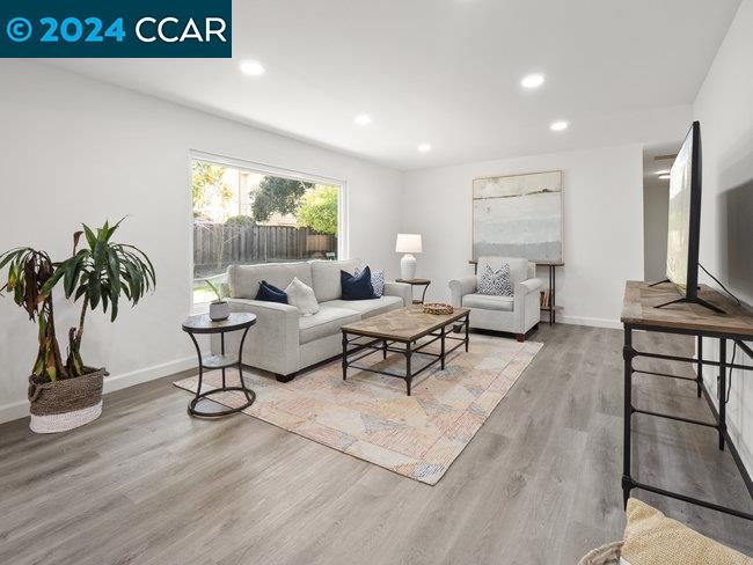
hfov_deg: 94.5
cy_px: 282
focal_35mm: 16
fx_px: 348
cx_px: 376
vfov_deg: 78.1
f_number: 8
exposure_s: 1/6
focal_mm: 8
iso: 400
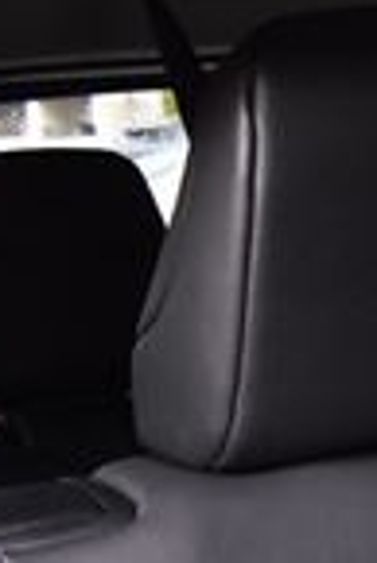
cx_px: 1127
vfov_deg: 17.0
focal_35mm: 119
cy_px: 466
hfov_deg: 9.2
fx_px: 1865
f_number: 5.6
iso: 1600
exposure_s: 1/15
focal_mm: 18
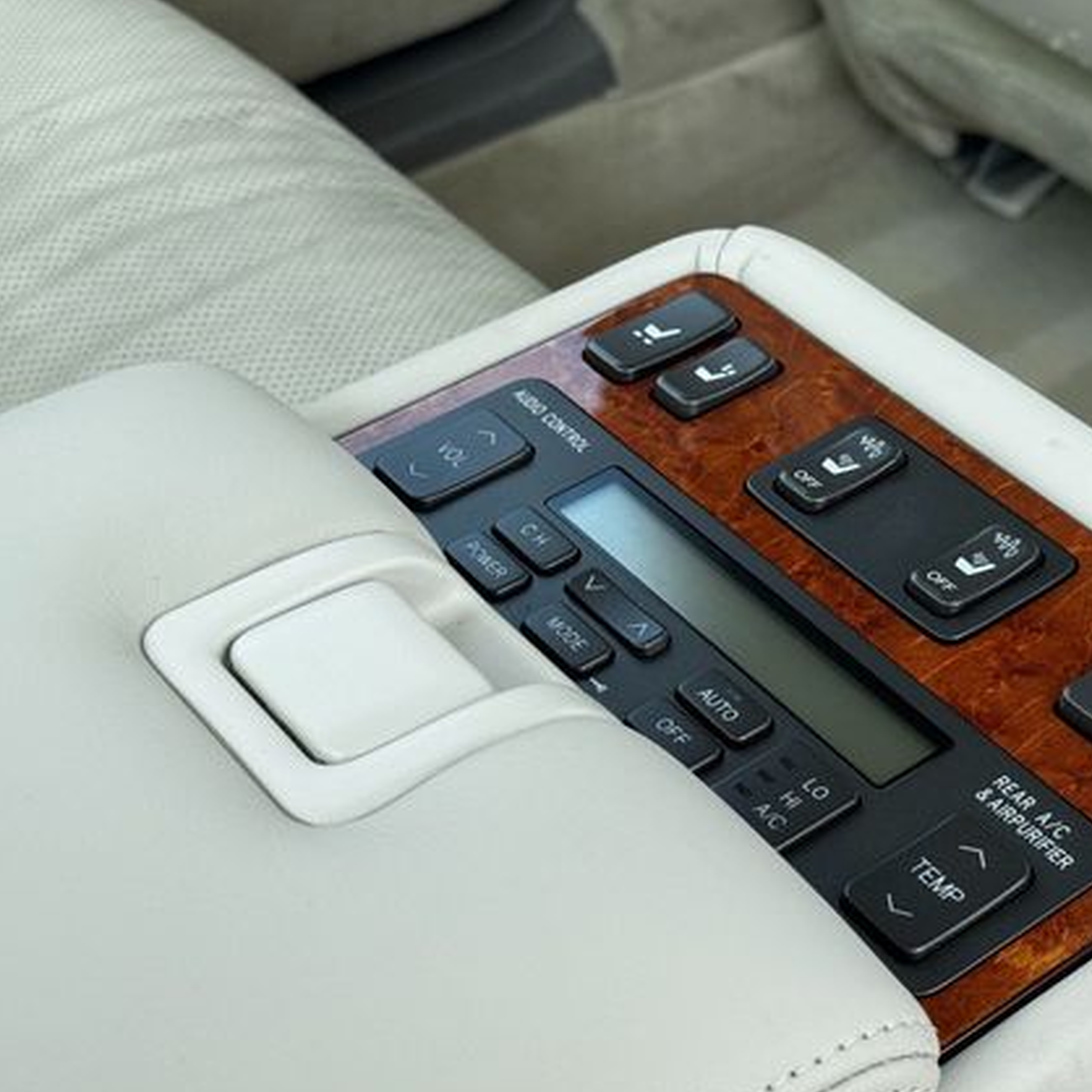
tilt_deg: -40.5
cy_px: 496
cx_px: 833
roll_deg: +3.5
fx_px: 2320
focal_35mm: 65
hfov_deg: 26.1
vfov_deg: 26.5
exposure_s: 1/627
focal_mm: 6.76
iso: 64
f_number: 1.78
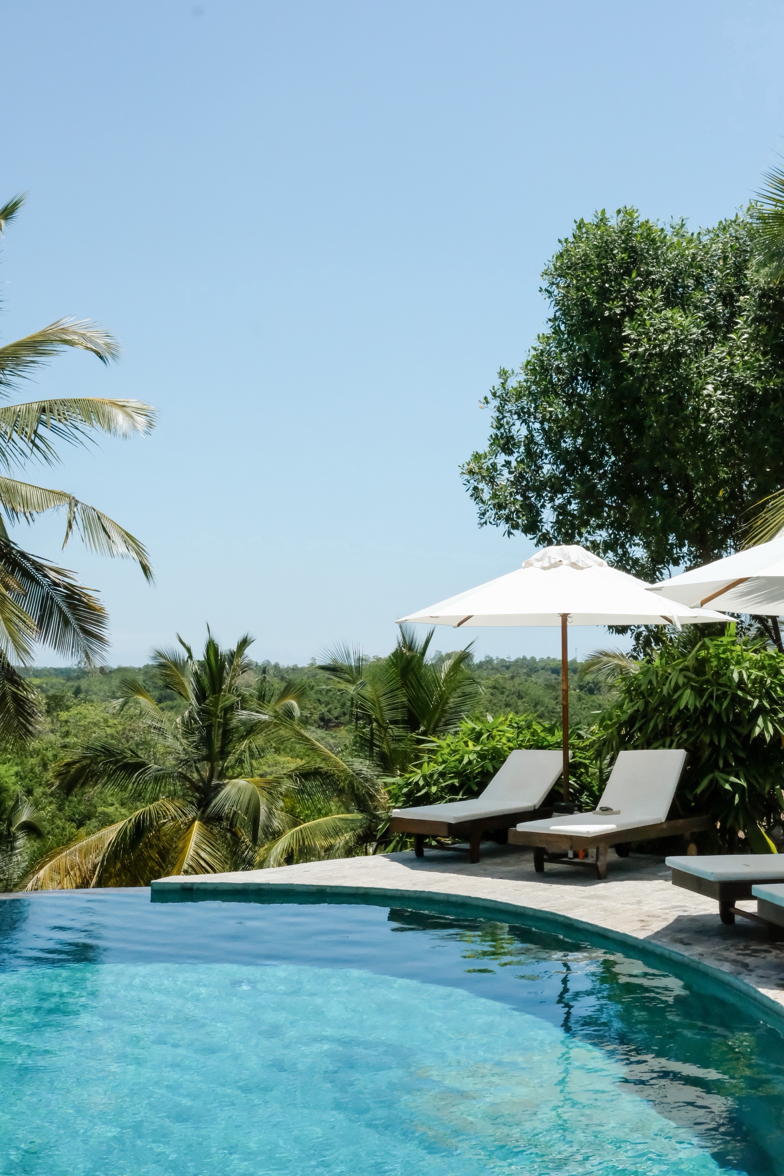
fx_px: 1339
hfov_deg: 32.6
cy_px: 588
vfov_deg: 47.4
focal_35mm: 41
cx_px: 392
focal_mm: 27
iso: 4000
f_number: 16
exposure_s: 1/2900
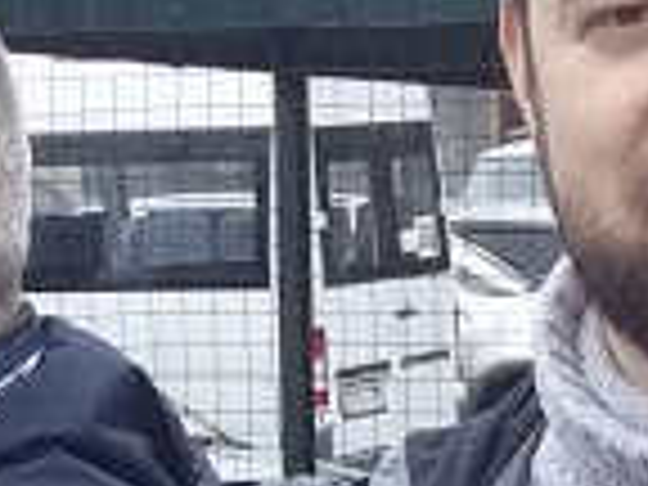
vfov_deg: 6.3
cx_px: 585
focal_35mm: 221
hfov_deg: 8.9
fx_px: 4137
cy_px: 1323
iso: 200
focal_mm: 3.3
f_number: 2.2
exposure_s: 1/212
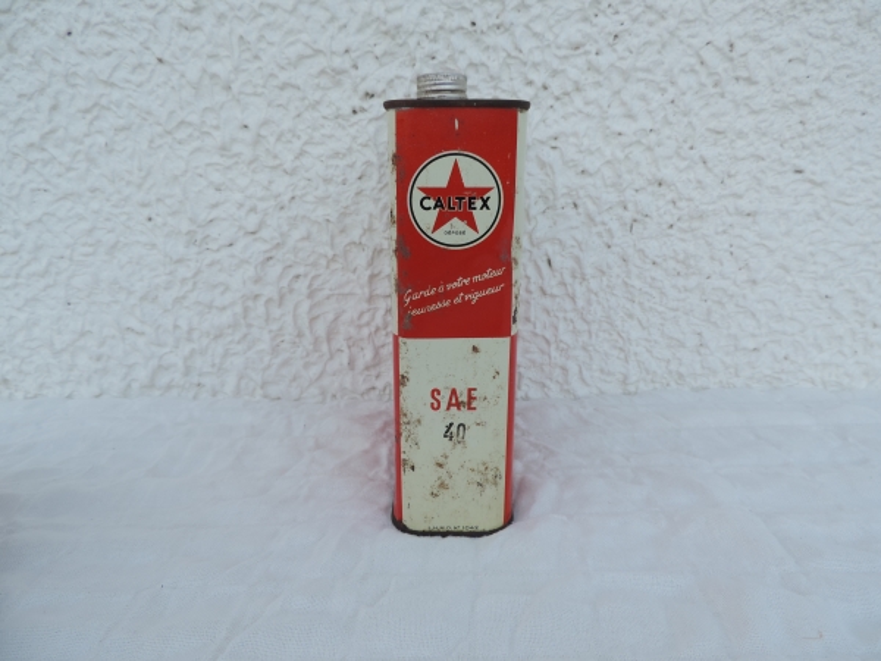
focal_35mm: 24
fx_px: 611
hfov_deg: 71.6
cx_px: 440
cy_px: 330
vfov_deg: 56.8
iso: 80
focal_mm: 4.3
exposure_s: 1/160
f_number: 3
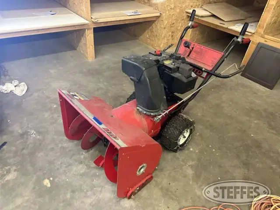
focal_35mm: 24
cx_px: 140
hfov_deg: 71.6
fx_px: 194
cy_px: 105
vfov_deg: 56.8
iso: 500
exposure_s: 1/60
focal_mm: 6.86
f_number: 1.78
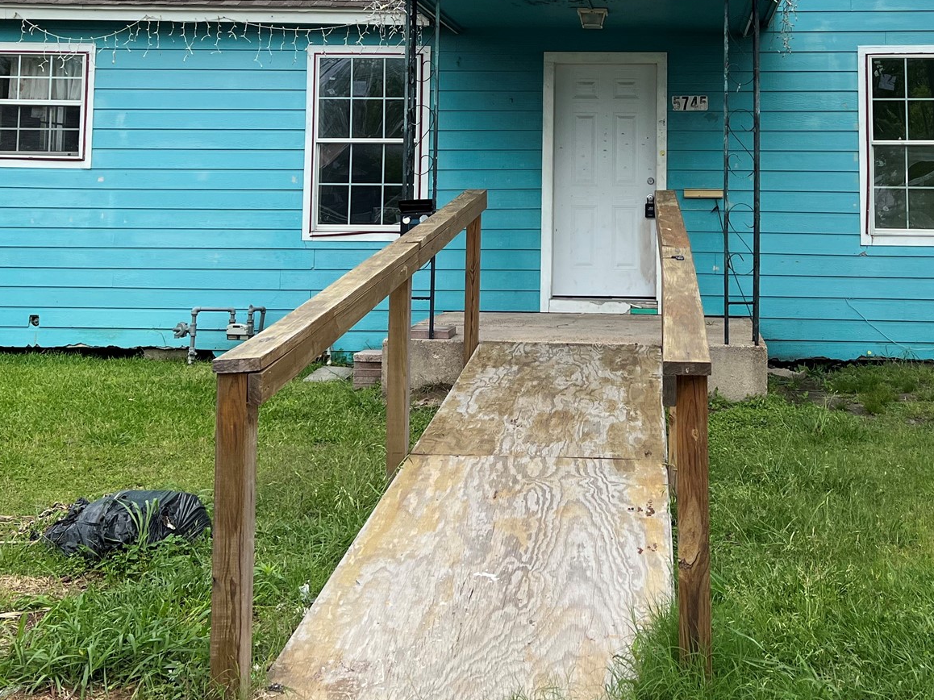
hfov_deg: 40.8
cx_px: 615
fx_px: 1241
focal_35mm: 46
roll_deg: -0.3
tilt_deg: +2.5
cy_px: 106
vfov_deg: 30.5
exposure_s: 1/3704
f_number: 1.5
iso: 50
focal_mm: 5.7
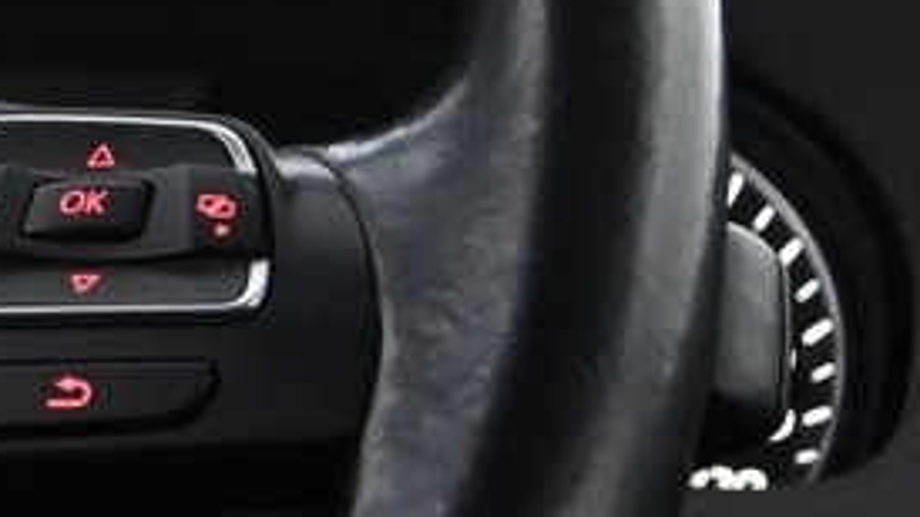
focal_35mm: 200
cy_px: 423
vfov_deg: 6.1
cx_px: -685
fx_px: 4867
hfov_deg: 10.2
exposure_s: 1/40
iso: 3200
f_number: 4
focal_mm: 21.5
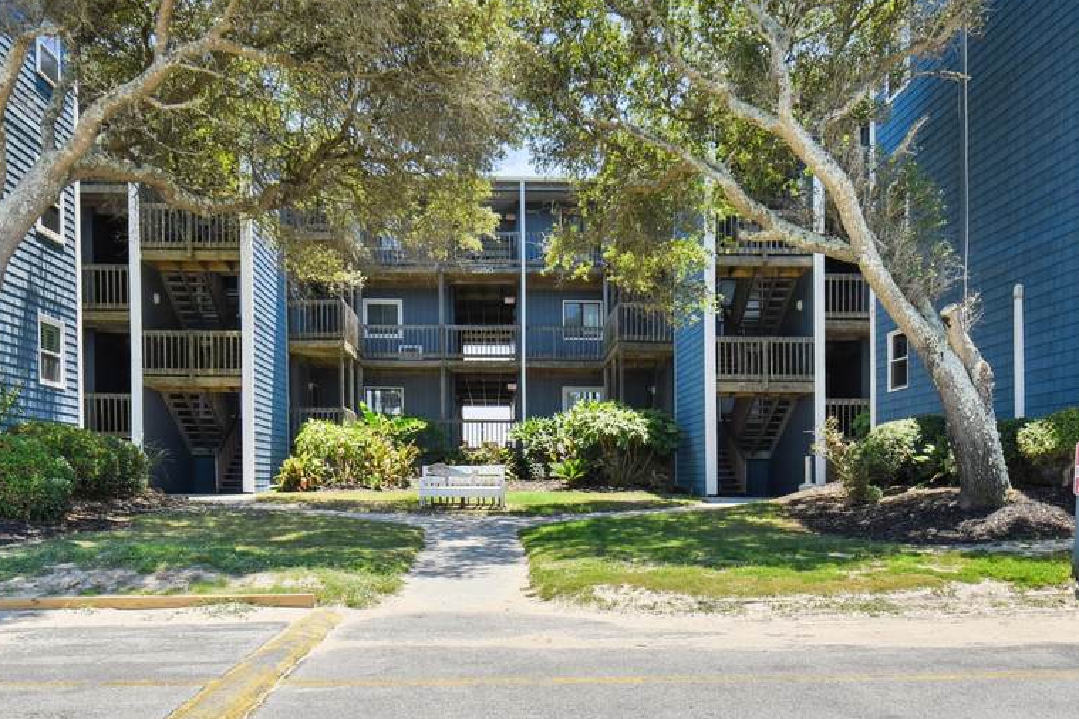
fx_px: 809
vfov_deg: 47.8
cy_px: 315
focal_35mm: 27
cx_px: 508
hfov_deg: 67.3
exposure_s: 1/60
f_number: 9
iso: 100
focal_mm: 16
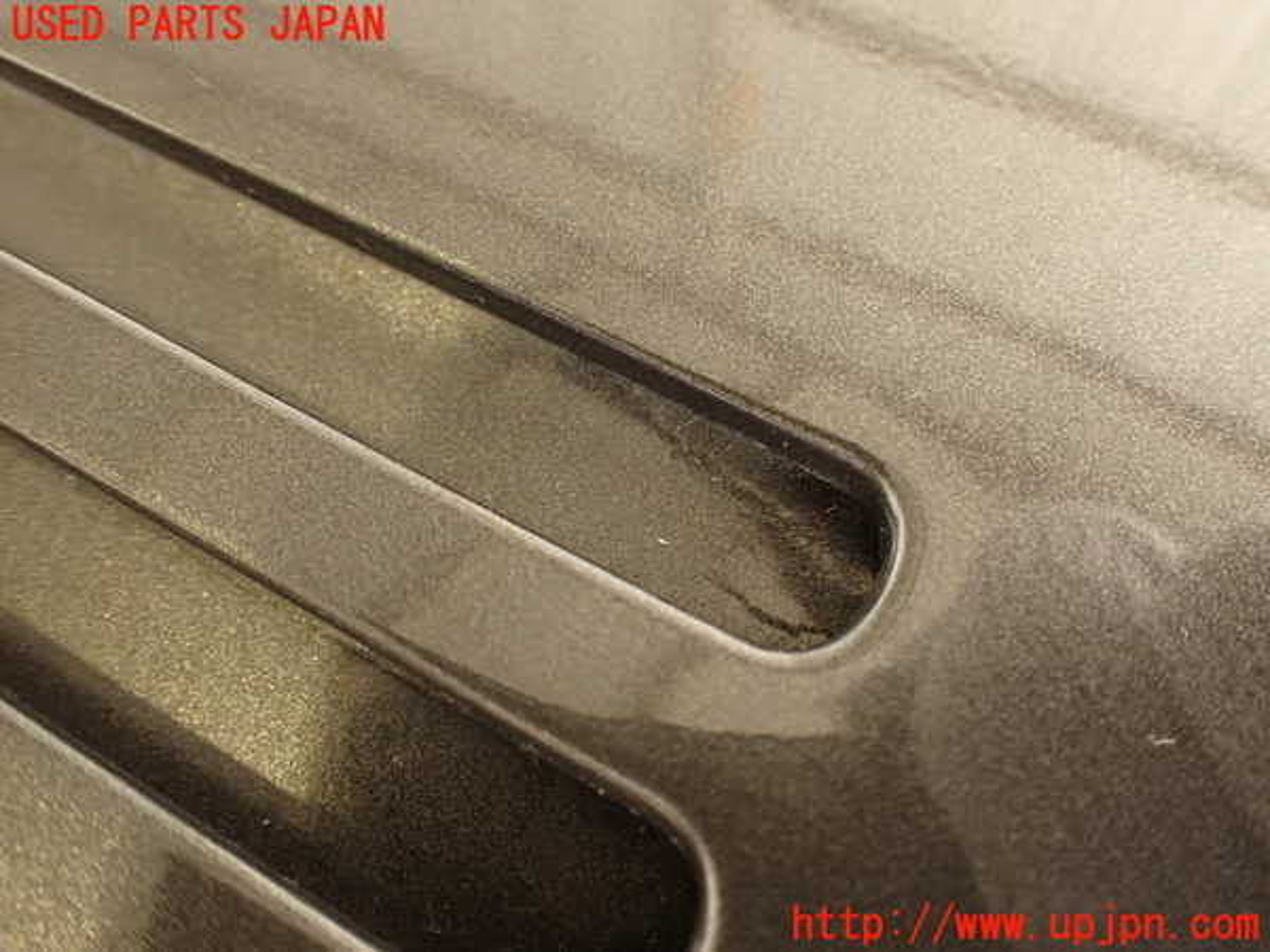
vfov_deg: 46.8
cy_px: 476
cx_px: 635
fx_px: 1101
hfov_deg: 60.0
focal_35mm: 30
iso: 200
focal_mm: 5.4
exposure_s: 1/30
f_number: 2.3
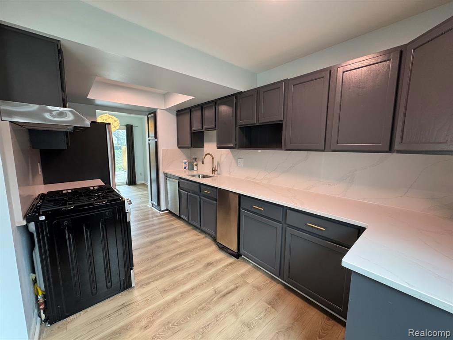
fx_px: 183
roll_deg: +0.0
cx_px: 226
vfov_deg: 85.7
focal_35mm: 14
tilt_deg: -7.6
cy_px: 170
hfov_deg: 102.1
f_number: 2.2
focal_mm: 2.22
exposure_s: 1/120
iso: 250
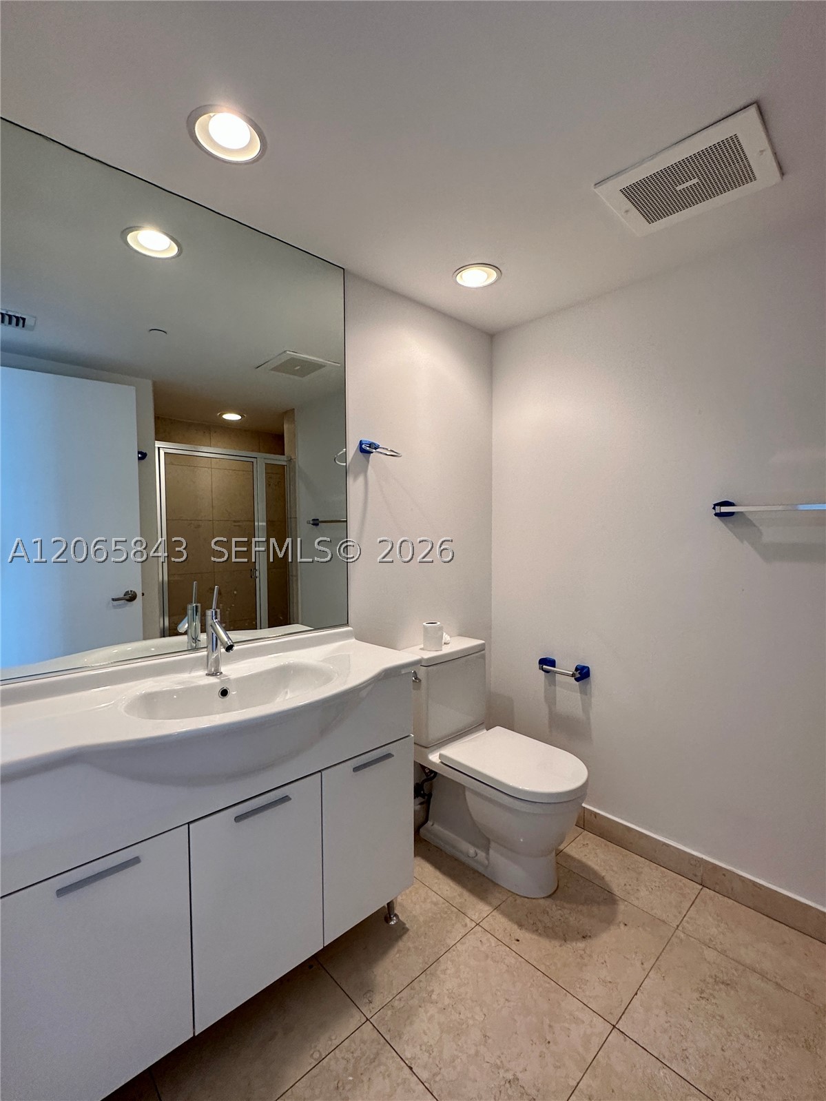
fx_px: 445
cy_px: 550
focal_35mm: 14
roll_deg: -3.1
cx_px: 413
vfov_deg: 102.1
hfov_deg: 85.7
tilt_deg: -2.7
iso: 160
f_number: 2.2
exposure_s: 1/120
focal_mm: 2.22
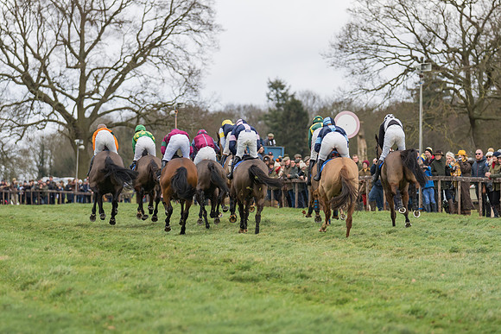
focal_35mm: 256
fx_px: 3563
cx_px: 223
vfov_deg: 5.4
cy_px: 165
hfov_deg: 8.0
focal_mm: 152
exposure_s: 1/1000
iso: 400
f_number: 2.8
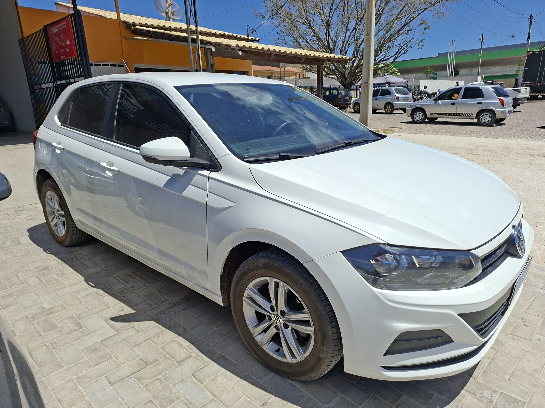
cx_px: 272
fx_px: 362
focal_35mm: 23
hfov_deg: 73.9
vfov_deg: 58.9
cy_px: 204
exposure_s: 1/4049
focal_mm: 5.54
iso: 50
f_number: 1.8
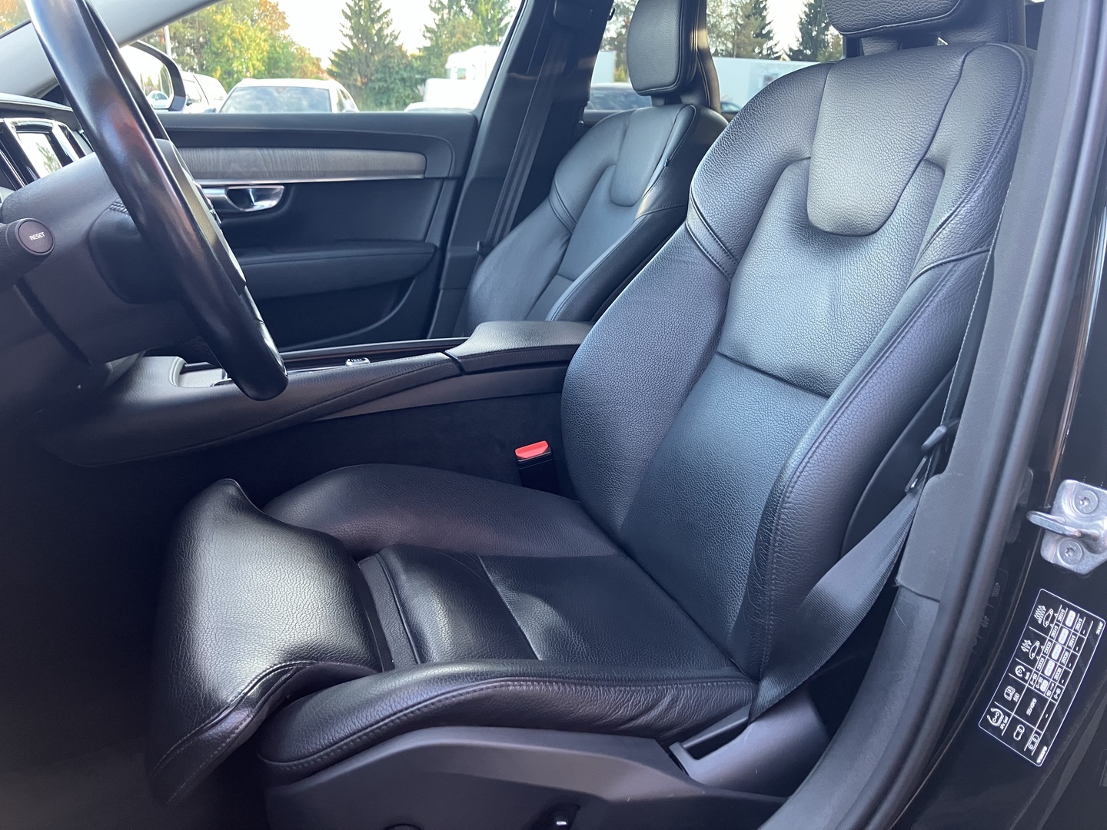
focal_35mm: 28
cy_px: 415
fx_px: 895
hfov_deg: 63.4
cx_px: 554
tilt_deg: -17.3
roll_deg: -1.4
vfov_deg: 49.7
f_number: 1.8
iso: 125
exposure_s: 1/60
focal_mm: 3.99
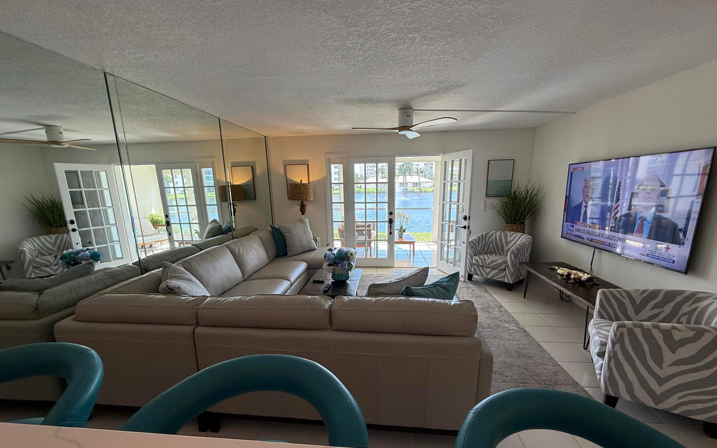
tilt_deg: -12.7
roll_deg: +0.2
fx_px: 293
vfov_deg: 74.5
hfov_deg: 101.5
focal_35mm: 15
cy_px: 250
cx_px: 358
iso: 100
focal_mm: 2.22
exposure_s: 1/120
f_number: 2.2
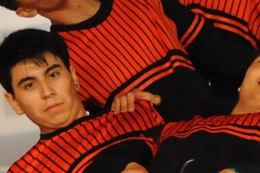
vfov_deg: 2.5
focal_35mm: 541
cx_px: 279
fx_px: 3906
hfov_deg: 3.8
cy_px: 116
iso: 6400
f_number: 5.3
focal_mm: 90
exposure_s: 1/500
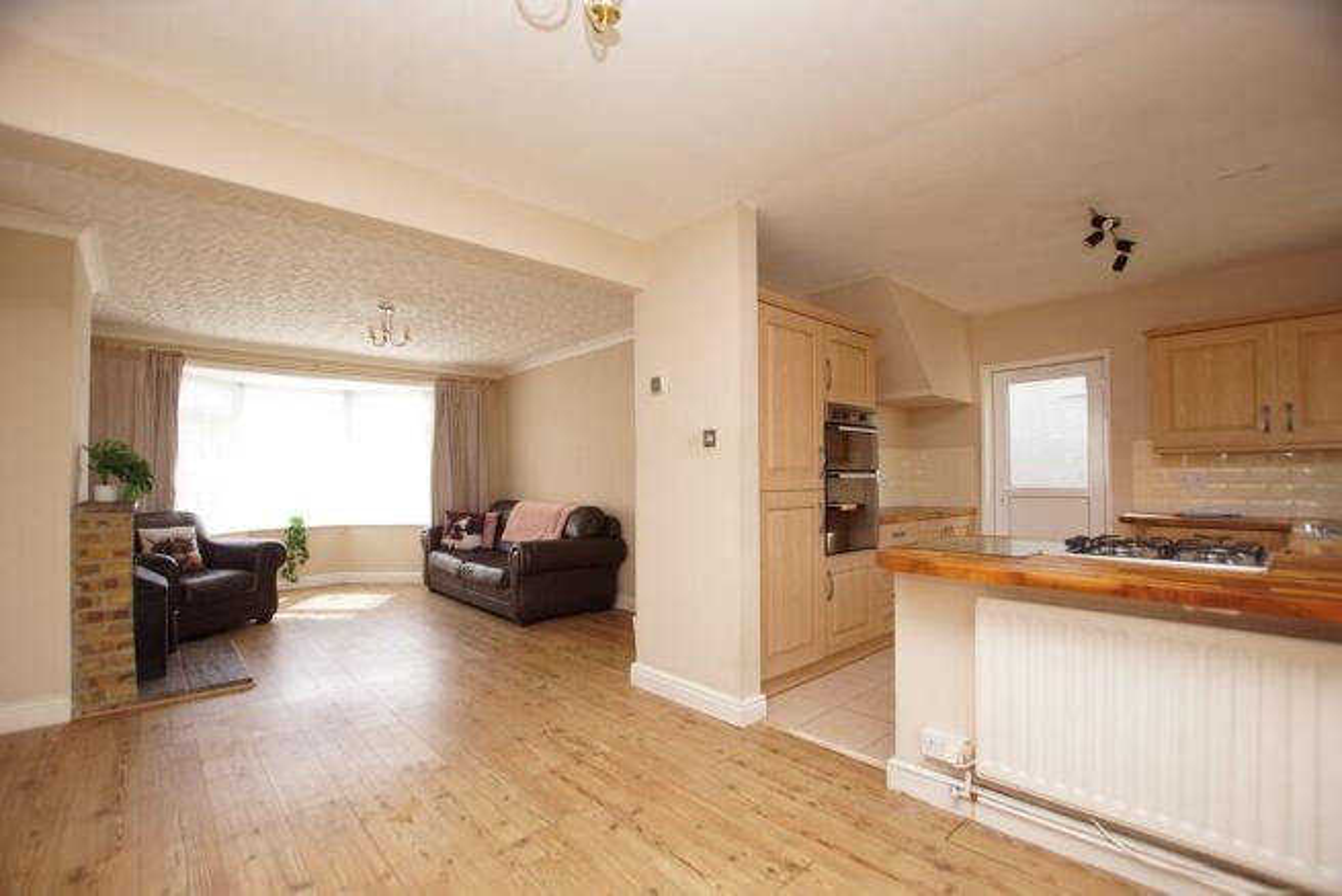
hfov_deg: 100.4
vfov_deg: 77.4
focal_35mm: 15
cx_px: 671
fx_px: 559
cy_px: 448
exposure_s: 1/60
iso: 100
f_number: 3.5
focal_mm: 10
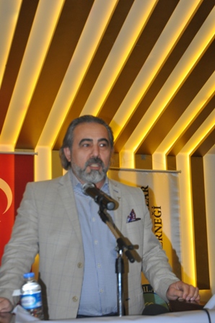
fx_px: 592
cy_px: 162
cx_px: 108
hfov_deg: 20.6
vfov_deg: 30.5
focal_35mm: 66
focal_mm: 44
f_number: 4.2
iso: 800
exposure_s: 1/60
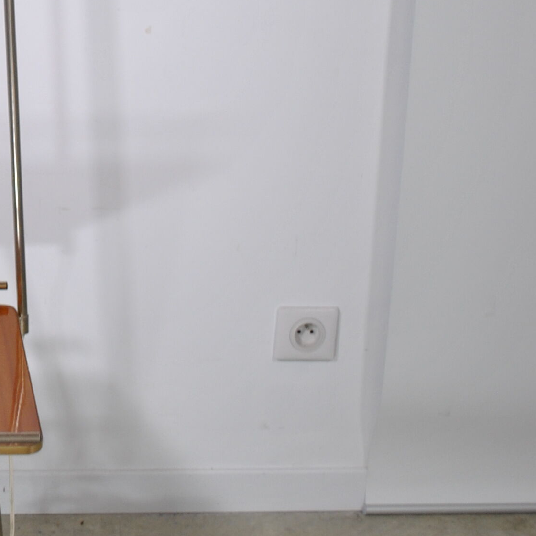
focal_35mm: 97
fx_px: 1699
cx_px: -76
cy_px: 51
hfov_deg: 17.2
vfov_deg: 17.6
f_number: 4
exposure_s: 1/100
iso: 200
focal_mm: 22
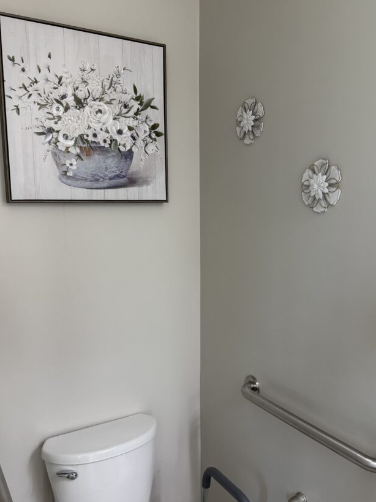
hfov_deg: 46.7
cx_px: 209
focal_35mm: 30
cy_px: 266
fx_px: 435
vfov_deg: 59.9
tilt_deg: -7.6
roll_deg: -0.5
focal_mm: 6.76
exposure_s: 1/120
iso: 200
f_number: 1.78
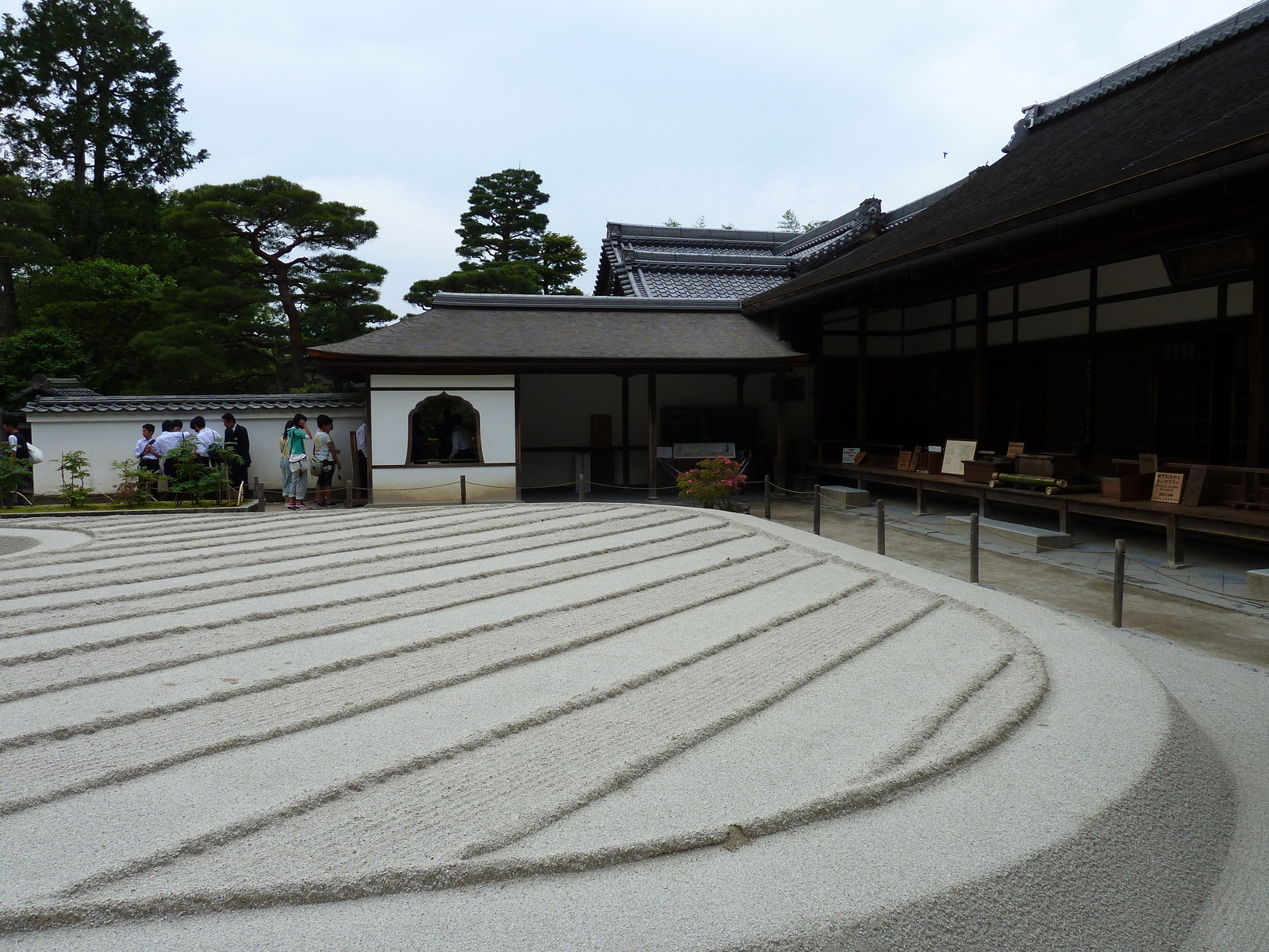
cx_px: 634
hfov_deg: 69.4
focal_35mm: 25
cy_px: 476
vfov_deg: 54.9
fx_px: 916
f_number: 4
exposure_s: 1/320
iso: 80
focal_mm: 4.1
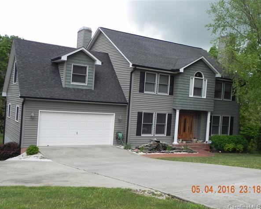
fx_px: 301
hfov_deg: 46.8
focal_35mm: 39
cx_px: 137
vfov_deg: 38.2
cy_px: 105
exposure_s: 1/253
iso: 160
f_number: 6.3
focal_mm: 6.6
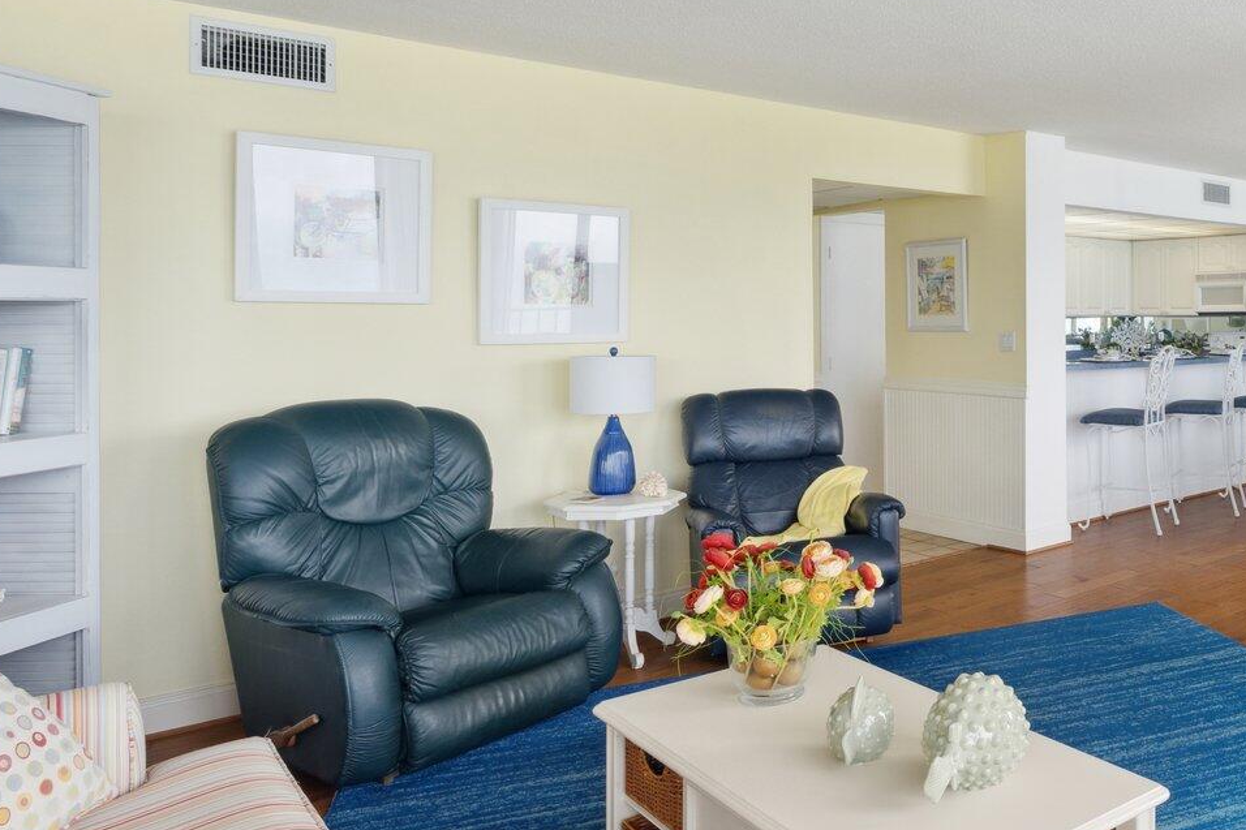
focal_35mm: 30
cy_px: 333
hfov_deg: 55.1
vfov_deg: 43.4
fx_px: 1038
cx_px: 1086
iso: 500
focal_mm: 14
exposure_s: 1/40
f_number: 11
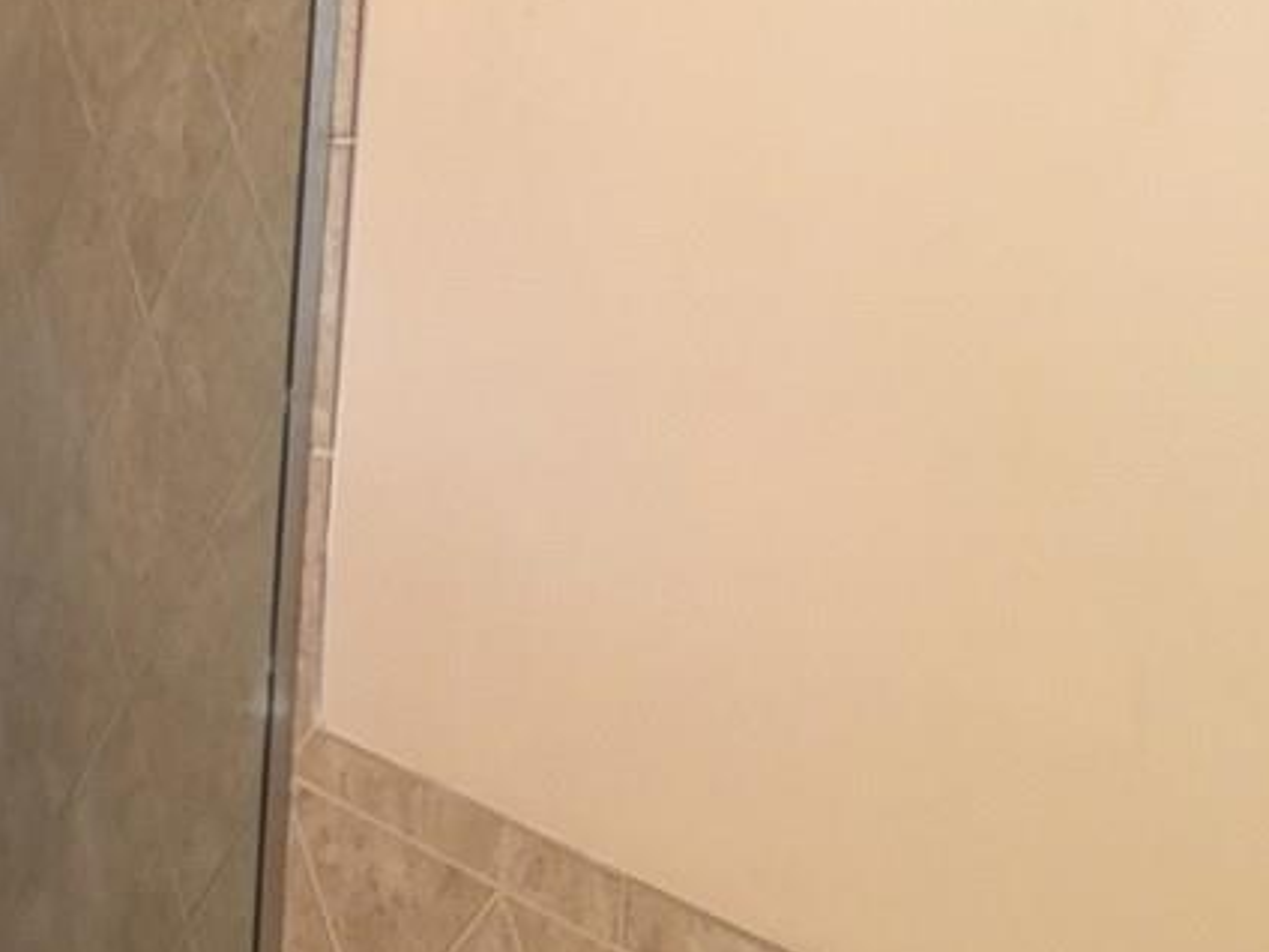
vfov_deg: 21.0
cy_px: 365
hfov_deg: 26.3
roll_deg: -2.1
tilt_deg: -3.7
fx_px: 2566
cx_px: -9
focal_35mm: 70
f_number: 2.2
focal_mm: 4.15
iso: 200
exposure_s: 1/20
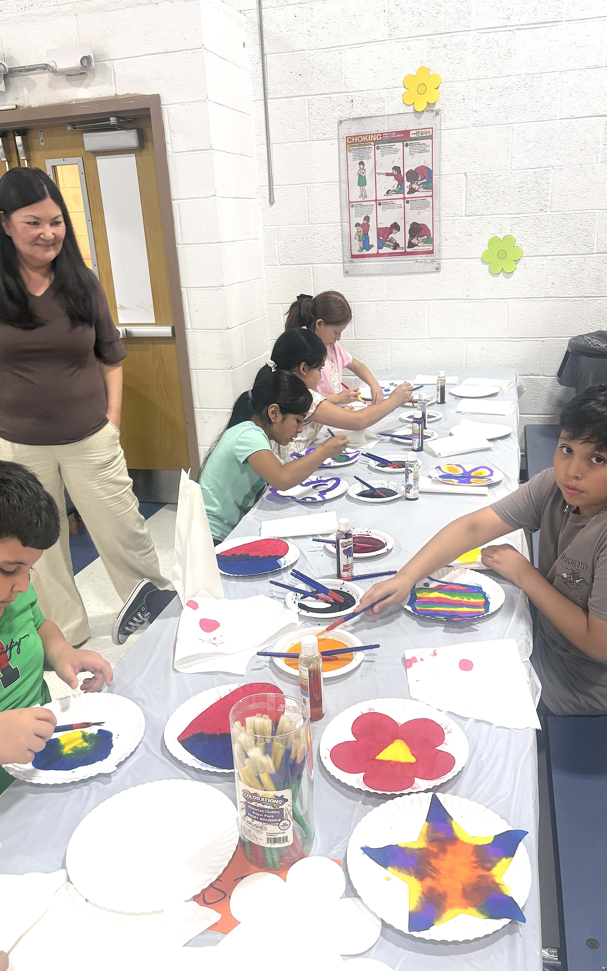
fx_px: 741
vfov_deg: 66.5
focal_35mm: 28
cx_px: 304
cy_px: 490
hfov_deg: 44.5
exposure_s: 1/120
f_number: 1.6
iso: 125
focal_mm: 5.96
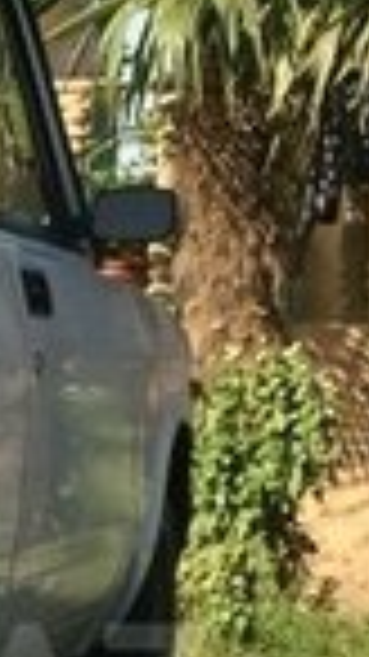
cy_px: 691
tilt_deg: -5.5
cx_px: -256
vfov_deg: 14.7
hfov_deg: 8.2
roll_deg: -2.0
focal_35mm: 143
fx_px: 2490
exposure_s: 1/1282
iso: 32
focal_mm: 4.15
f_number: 2.2
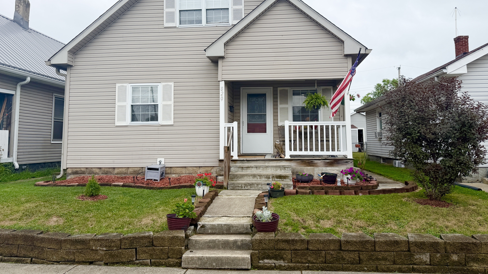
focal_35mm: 27
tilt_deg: +4.8
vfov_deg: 42.7
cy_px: 109
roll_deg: +0.7
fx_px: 349
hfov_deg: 69.9
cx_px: 250
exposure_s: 1/1855
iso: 80
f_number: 1.78
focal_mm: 6.76
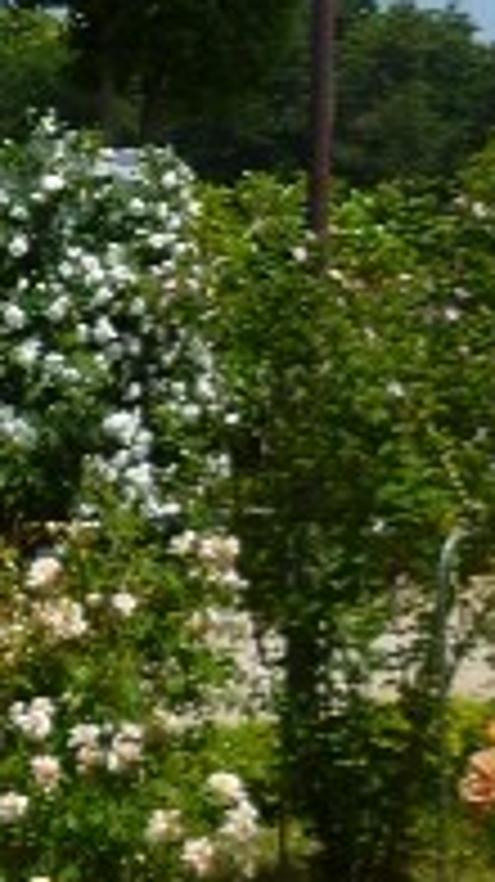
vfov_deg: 21.7
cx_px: 644
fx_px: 2080
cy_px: -256
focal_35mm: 89
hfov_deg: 13.1
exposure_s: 1/250
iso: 100
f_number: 8
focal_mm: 4.3
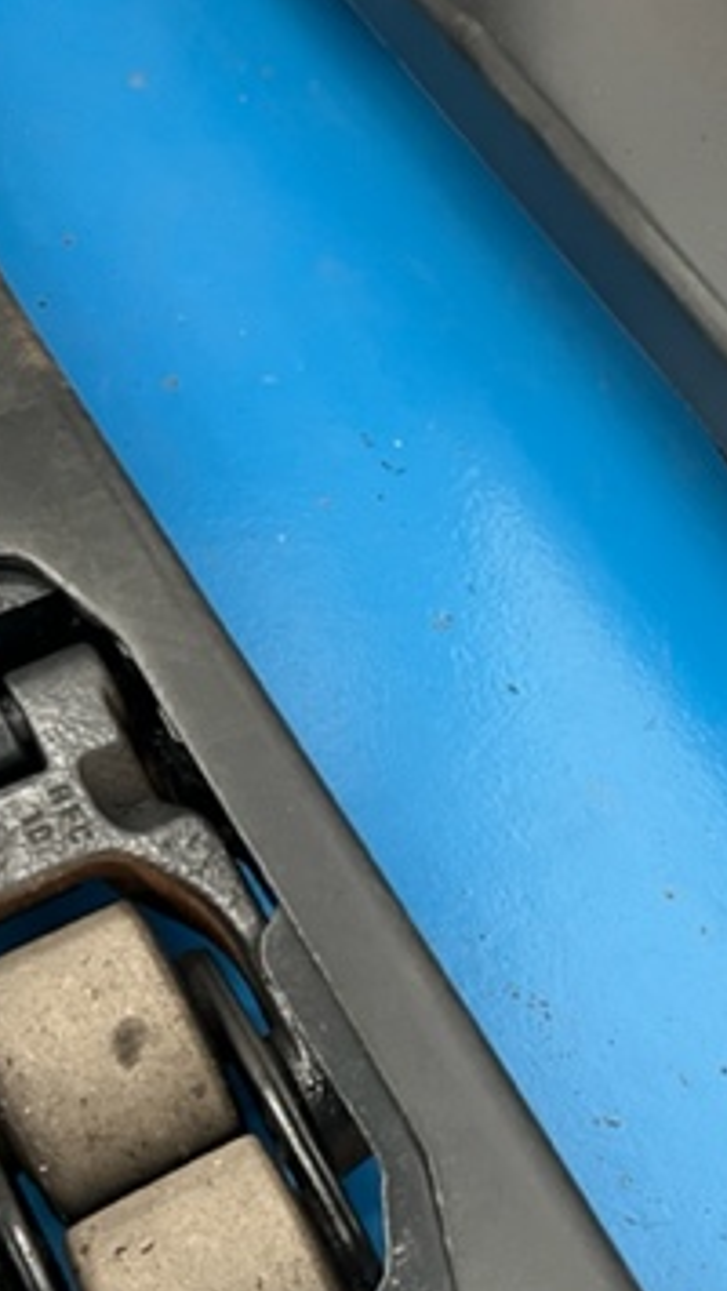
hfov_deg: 23.0
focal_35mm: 51
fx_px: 1746
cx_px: 643
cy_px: 807
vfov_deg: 40.3
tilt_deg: -58.4
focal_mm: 5.7
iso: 250
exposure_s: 1/60
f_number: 1.5
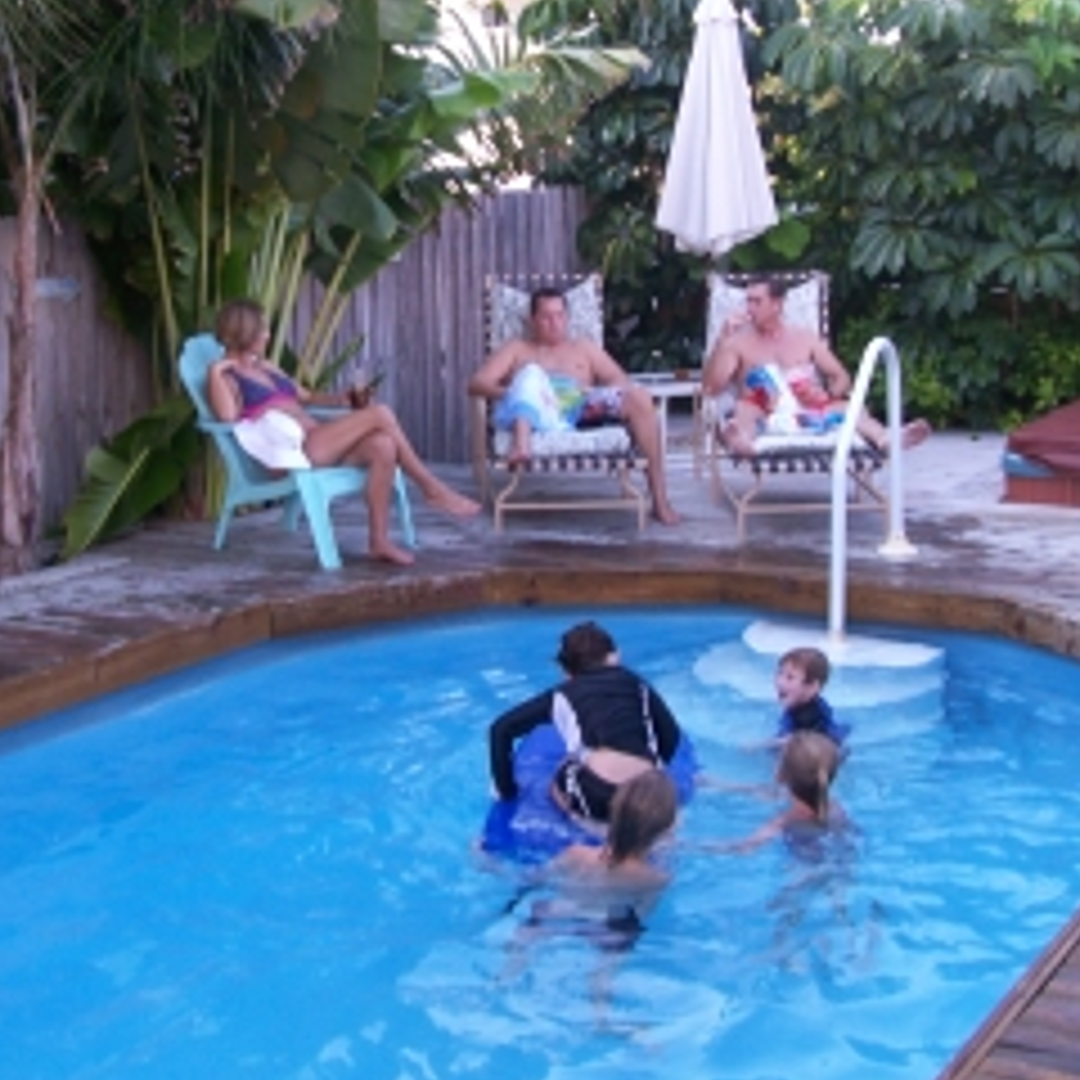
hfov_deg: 32.1
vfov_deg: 32.1
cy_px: 439
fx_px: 1871
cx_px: 432
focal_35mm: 53
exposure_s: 1/111
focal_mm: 6
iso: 80
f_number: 2.7
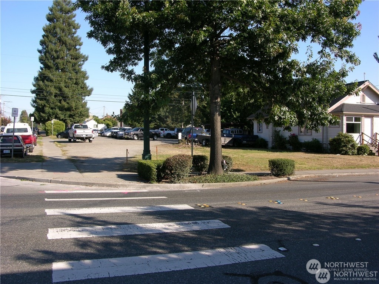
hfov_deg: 52.6
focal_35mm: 35
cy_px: 142
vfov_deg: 40.7
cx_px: 190
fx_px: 383
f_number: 5
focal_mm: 8.9
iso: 50
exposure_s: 1/175
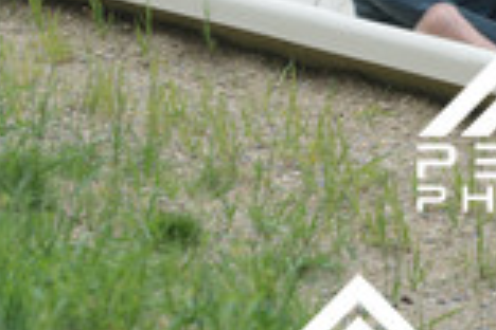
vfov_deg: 2.8
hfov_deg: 4.1
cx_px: 541
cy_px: 78
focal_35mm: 499
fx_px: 6875
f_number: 6.3
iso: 450
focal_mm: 195
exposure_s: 1/640
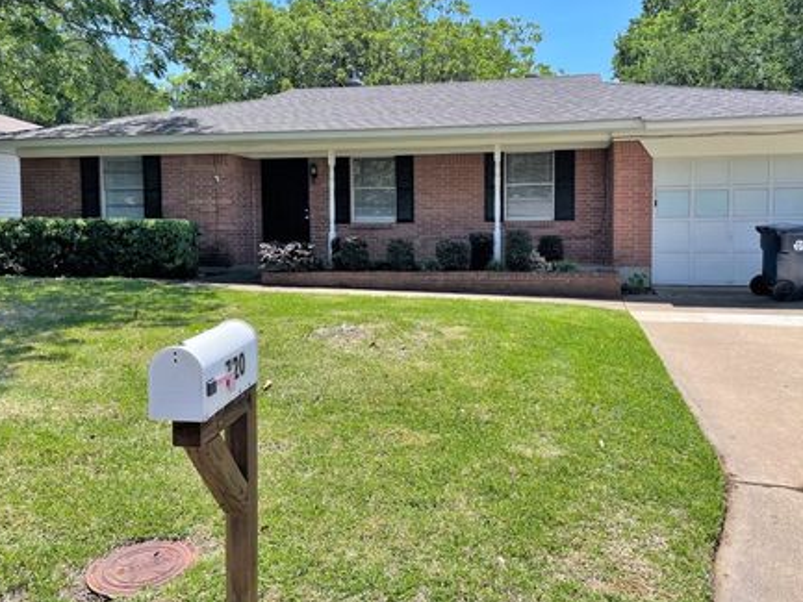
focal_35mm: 30
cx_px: 410
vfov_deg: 46.8
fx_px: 696
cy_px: 271
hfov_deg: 59.9
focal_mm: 4.2
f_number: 1.6
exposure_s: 1/2304
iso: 32
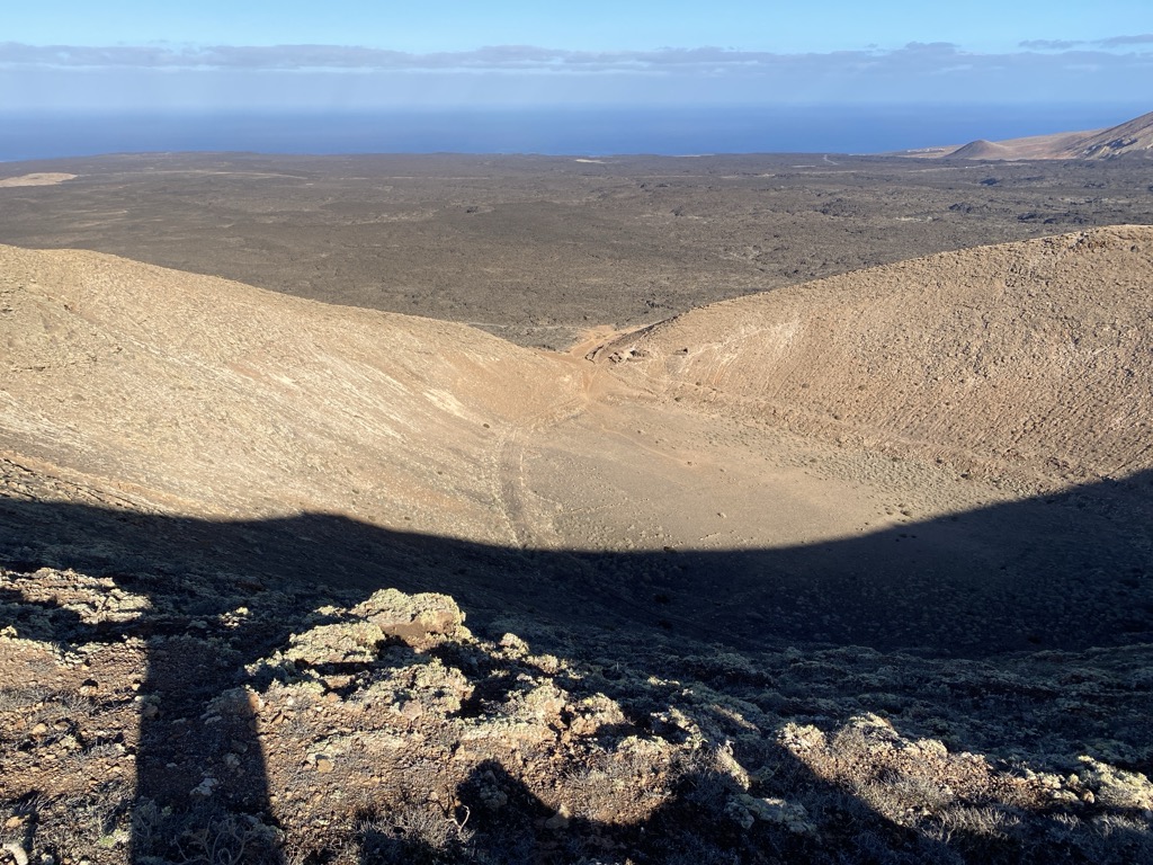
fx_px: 866
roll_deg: +0.0
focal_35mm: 26
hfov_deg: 67.3
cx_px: 576
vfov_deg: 53.1
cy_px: 432
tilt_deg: -21.5
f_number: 1.8
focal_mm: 4.25
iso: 32
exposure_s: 1/2410
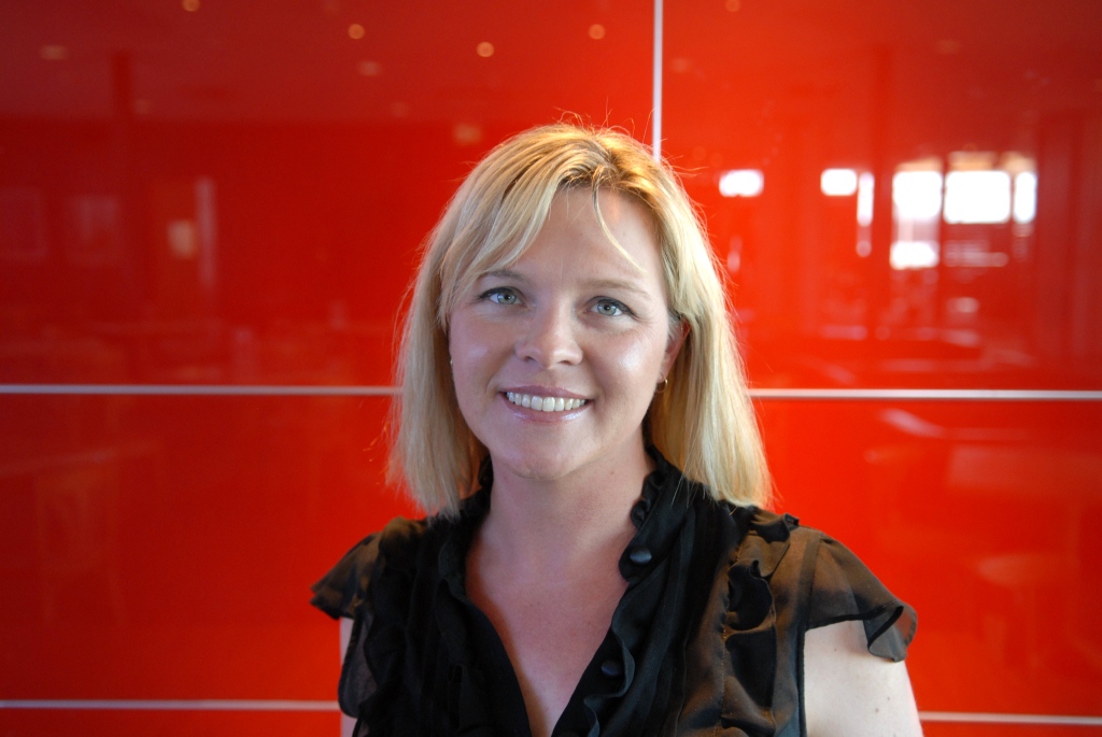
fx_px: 1195
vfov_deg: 34.3
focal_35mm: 39
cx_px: 551
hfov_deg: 49.5
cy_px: 368
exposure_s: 1/40
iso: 400
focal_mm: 26
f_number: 3.2
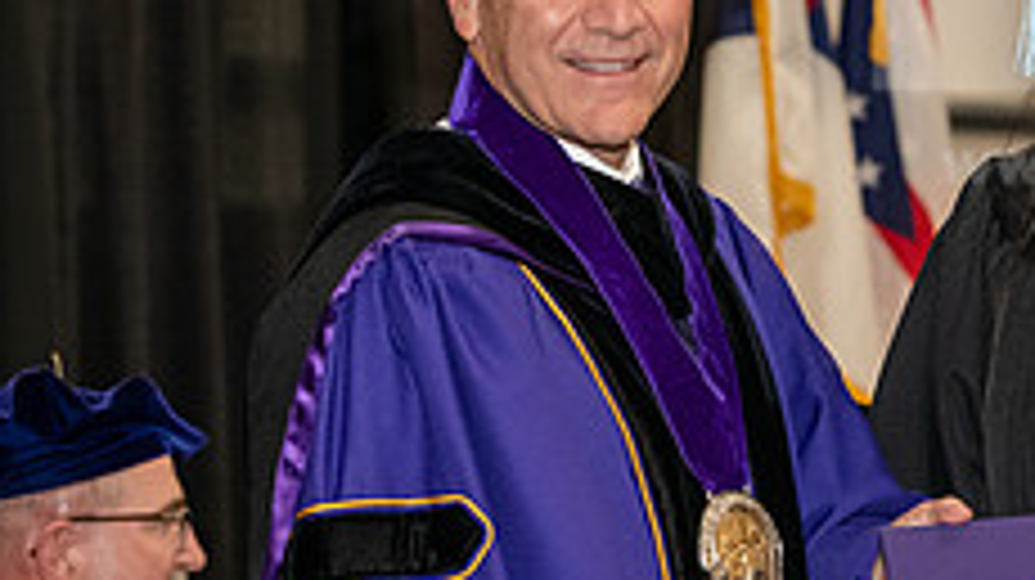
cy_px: 259
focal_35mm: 198
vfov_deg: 6.1
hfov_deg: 10.9
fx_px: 5430
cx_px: 738
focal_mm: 75
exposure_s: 1/200
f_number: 5
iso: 2500
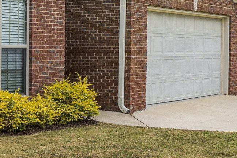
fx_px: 579
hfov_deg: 22.7
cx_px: 33
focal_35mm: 88
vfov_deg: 15.3
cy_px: 12
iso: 160
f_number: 7.1
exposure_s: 1/400
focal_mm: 19
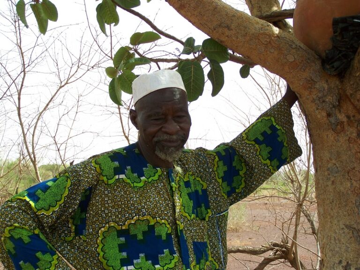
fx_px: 676
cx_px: 180
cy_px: 135
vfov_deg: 22.6
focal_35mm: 65
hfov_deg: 29.8
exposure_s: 1/400
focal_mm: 10.7
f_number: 3.2
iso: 64
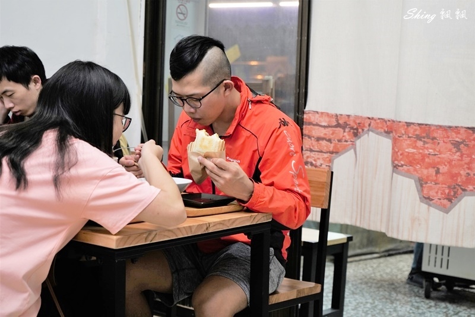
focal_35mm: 47
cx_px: 238
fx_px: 620
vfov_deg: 28.6
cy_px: 158
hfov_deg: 41.9
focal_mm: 47
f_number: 4
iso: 500
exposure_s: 1/50
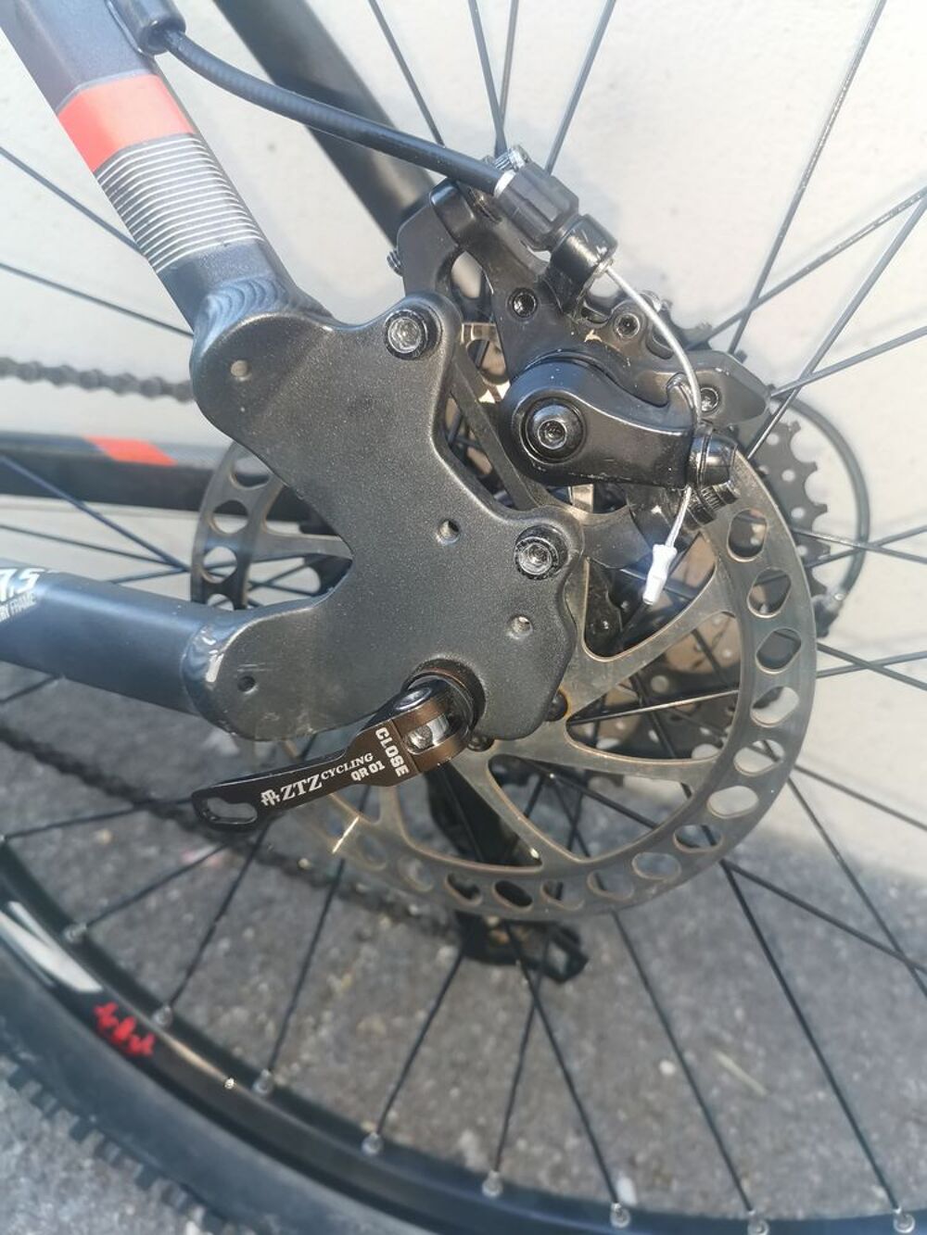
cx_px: 464
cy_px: 618
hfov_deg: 51.4
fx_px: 964
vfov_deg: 65.3
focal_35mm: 27
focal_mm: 5.58
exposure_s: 1/100
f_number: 1.8
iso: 125
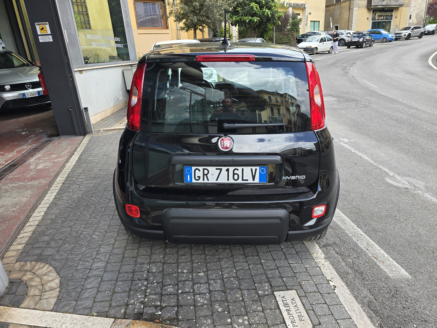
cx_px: 218
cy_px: 164
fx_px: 290
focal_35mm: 23
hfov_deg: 73.9
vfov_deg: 58.9
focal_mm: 6.3
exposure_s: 1/180
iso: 20
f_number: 1.7
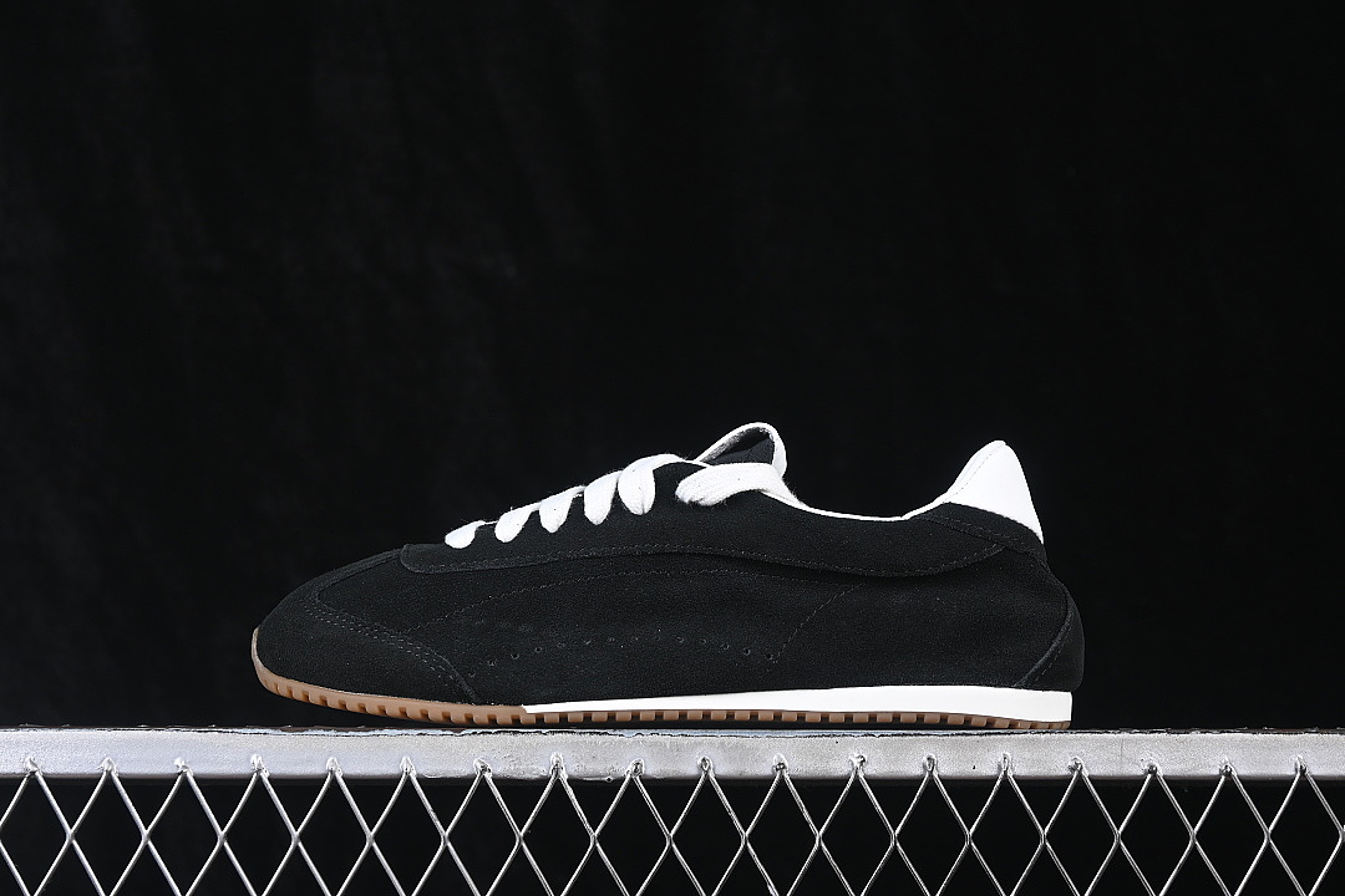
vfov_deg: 18.2
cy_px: 448
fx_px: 2802
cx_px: 672
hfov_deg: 27.0
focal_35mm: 75
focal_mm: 50
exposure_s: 1/60
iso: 160
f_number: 6.3
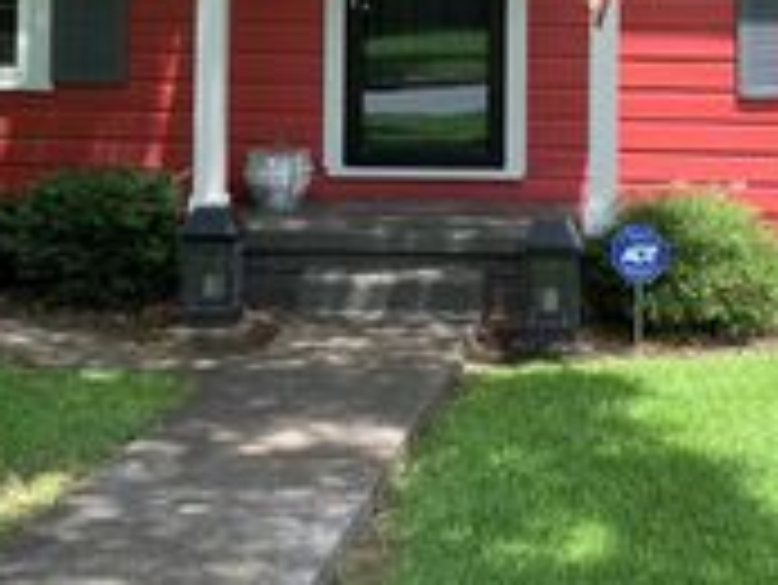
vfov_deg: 19.1
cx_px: 463
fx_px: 1687
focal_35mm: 75
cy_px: -11
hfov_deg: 25.9
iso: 25
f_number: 1.8
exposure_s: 1/463
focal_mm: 4.25
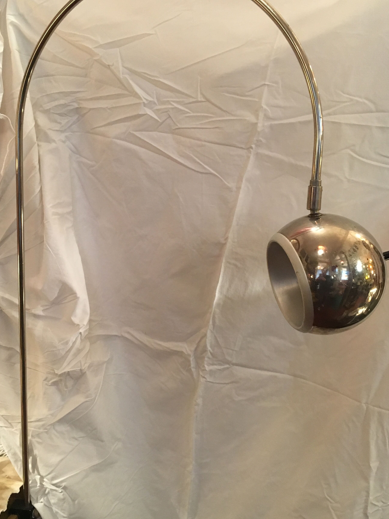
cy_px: 254
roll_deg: -4.6
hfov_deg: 41.8
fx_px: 509
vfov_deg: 54.0
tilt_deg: -12.2
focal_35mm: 34
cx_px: 179
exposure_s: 1/33
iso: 250
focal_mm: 4.15
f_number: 2.2
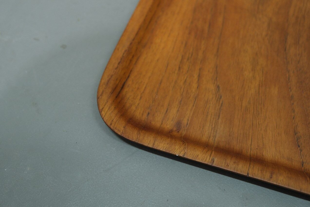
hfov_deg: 50.7
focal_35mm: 38
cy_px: 104
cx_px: 155
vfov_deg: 35.1
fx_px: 327
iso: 1000
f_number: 3.2
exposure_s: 1/38
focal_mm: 25.4
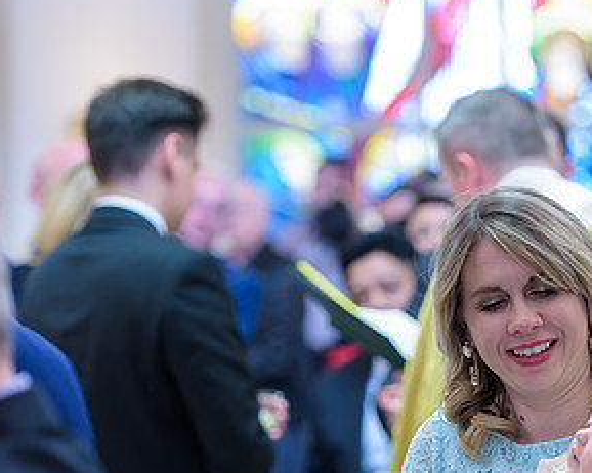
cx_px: 555
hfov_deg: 8.5
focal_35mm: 226
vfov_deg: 6.8
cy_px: 368
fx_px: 3958
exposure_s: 1/125
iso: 1000
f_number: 3.2
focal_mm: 120
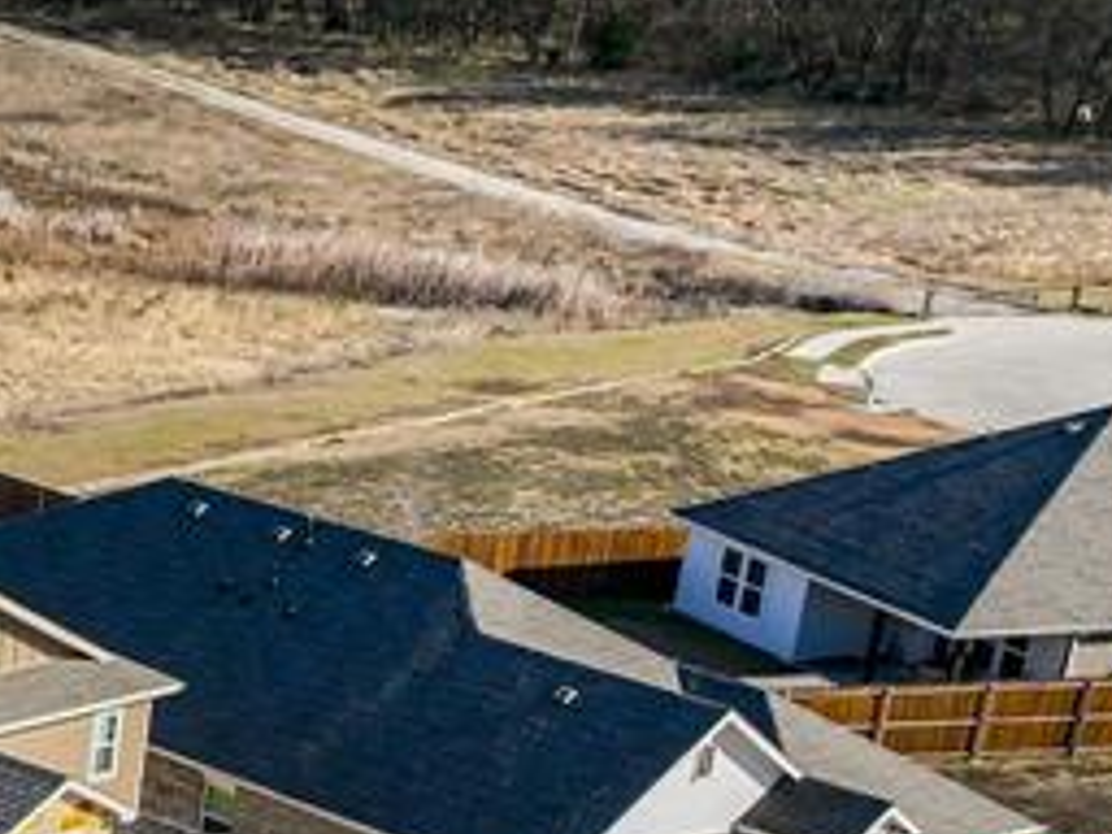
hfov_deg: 17.1
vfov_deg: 14.7
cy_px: 1097
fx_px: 3084
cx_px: -838
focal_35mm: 96
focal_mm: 12.29
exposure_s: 1/2000
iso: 110
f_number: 2.8
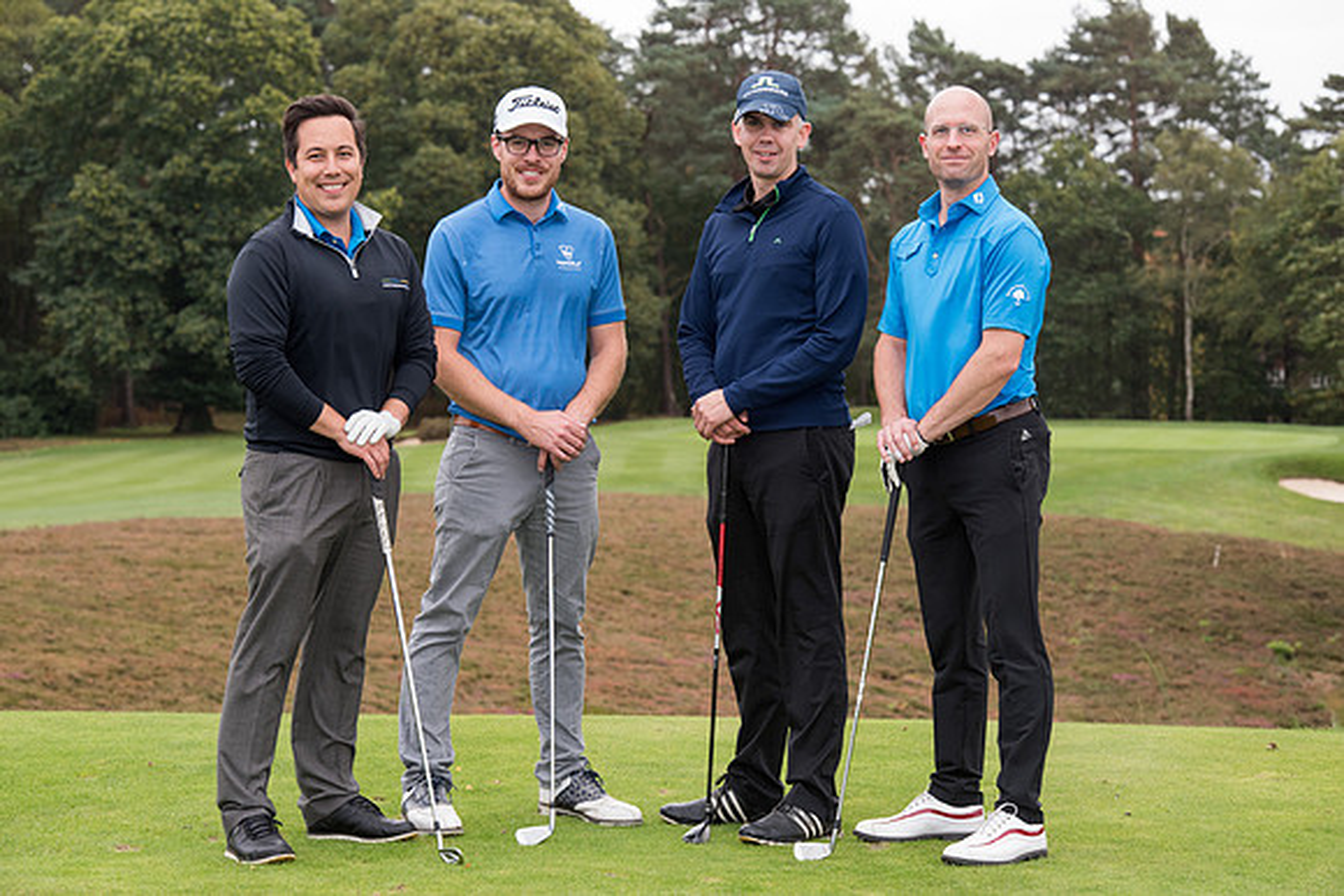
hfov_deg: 17.6
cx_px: 672
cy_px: 448
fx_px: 4331
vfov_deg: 11.8
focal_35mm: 116
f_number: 8
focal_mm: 116
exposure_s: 1/250
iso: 800
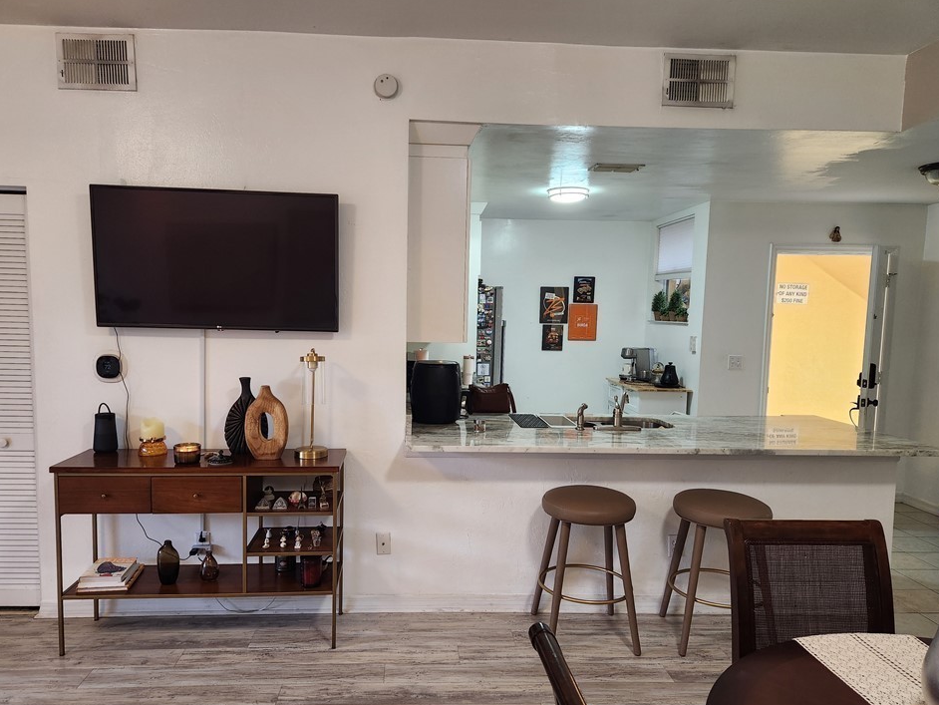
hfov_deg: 69.3
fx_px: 678
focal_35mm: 25
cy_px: 369
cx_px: 443
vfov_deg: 54.9
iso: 320
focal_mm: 5.4
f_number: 1.8
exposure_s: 1/120
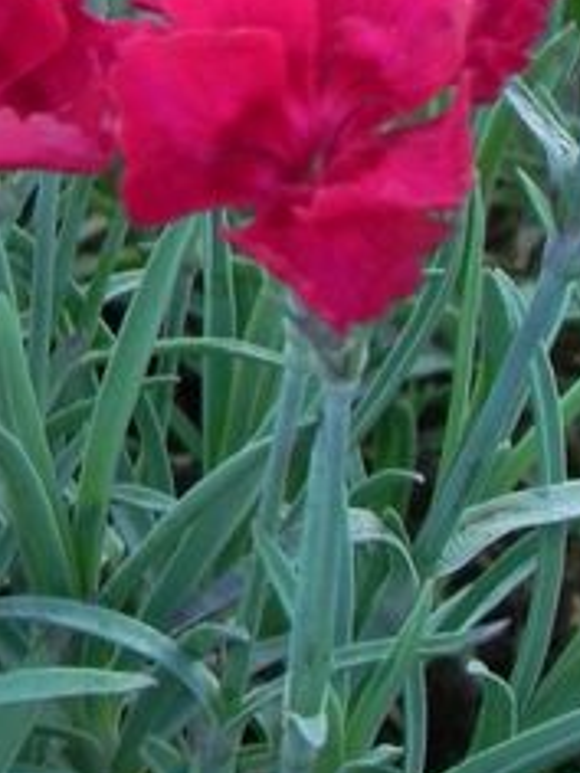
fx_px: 18677
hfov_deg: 1.8
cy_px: -491
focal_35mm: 836
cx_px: -282
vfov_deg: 2.4
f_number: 5
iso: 160
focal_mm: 44
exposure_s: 1/100
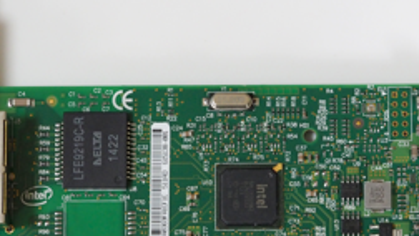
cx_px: 205
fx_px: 2423
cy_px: 169
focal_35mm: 218
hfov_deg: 9.9
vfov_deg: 5.6
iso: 1600
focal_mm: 60
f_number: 4
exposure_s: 1/80
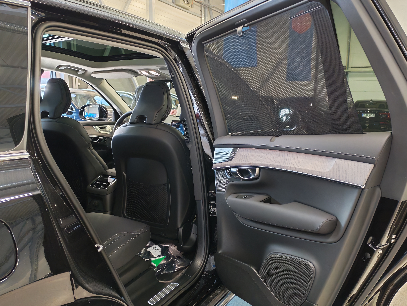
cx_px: 204
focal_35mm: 31
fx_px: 364
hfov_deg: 58.4
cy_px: 153
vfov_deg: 45.4
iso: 640
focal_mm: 6.12
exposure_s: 1/100
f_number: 1.9
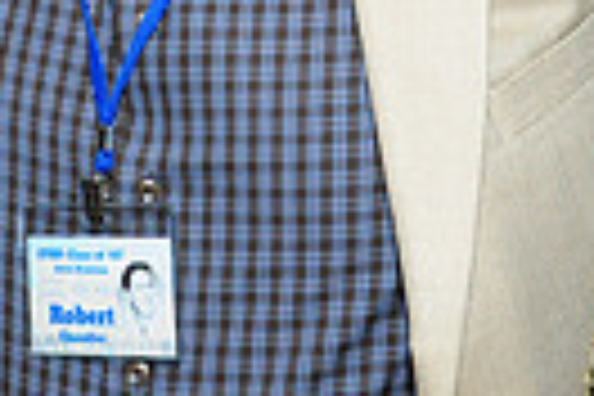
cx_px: 117
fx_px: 2607
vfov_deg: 8.5
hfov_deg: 12.9
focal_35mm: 158
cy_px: -187
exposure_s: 1/60
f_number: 5
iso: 500
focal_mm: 24
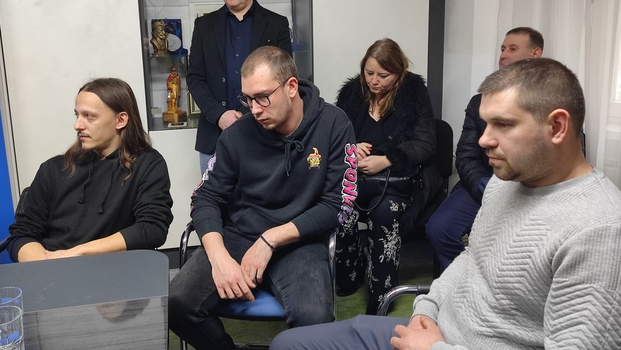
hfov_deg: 62.5
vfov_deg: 37.6
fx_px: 511
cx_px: 281
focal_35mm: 31
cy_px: 133
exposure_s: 1/33
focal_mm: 4.7
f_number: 1.79
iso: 748
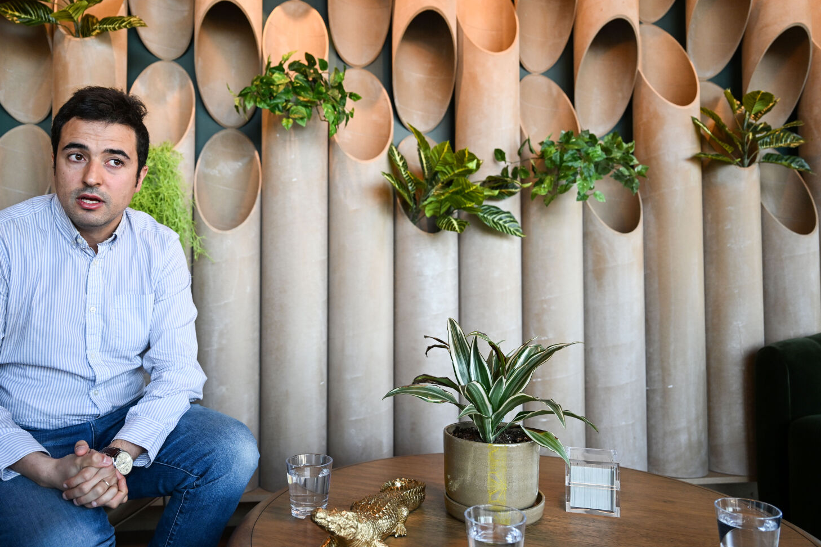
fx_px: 661
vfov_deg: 44.9
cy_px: 242
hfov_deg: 63.5
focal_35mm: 29
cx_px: 362
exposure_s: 1/250
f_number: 2.8
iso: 800
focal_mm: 24
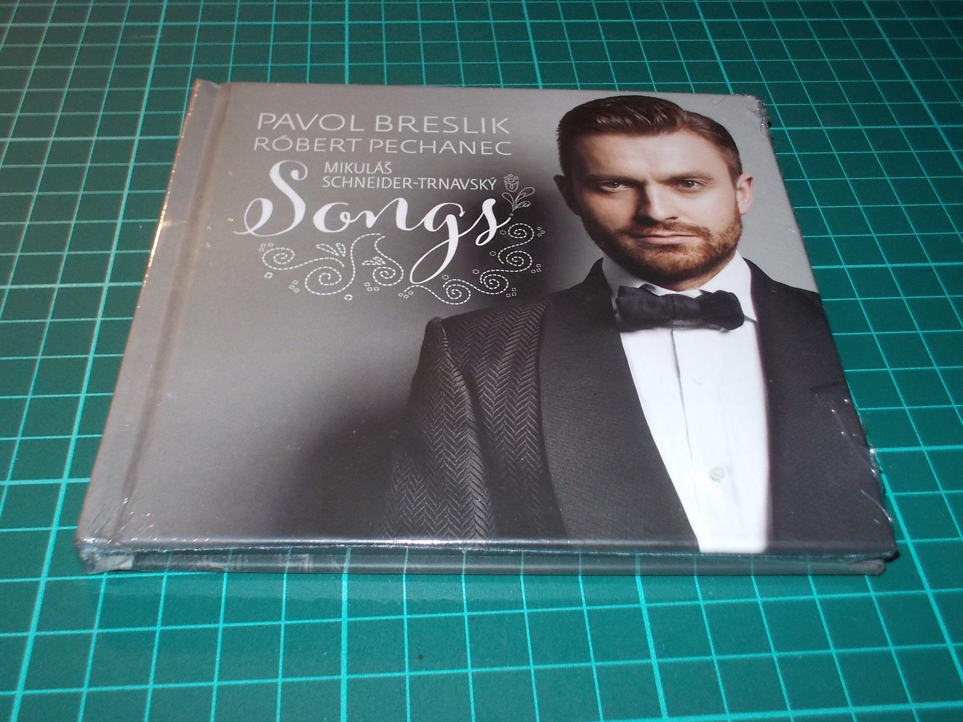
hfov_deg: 50.1
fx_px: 1029
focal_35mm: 37
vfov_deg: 38.7
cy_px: 361
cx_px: 482
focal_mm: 5.2
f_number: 3.7
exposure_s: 1/30
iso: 200
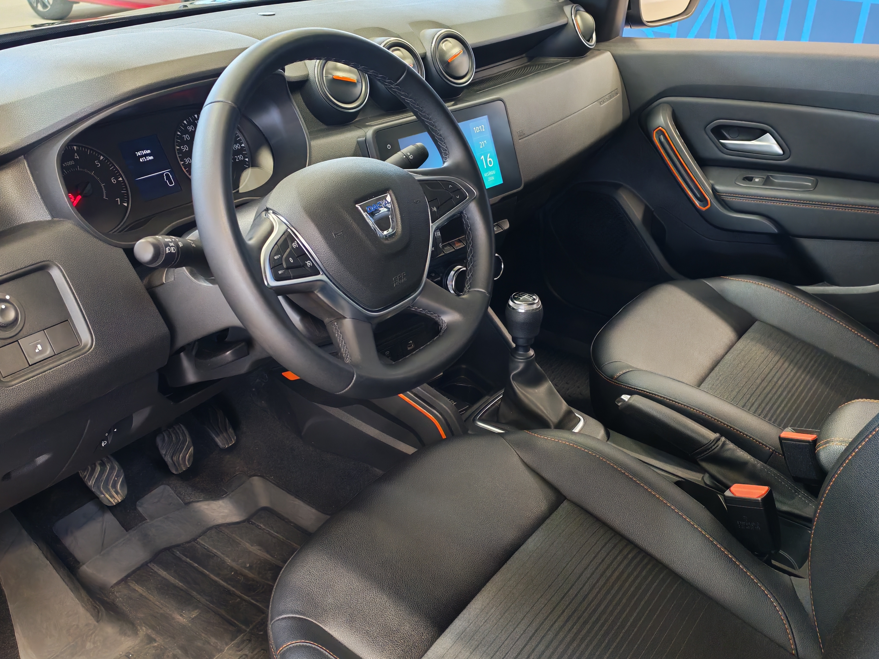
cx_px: 440
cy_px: 330
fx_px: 863
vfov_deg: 41.8
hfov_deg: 54.0
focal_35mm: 34
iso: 1262
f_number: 1.9
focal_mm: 6.12
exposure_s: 1/50
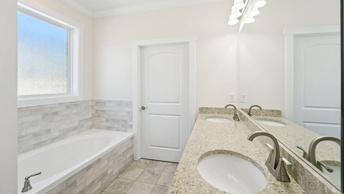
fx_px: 137
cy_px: 88
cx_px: 175
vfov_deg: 70.4
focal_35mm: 15
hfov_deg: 103.0
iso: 320
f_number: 8
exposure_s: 1/60
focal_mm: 14
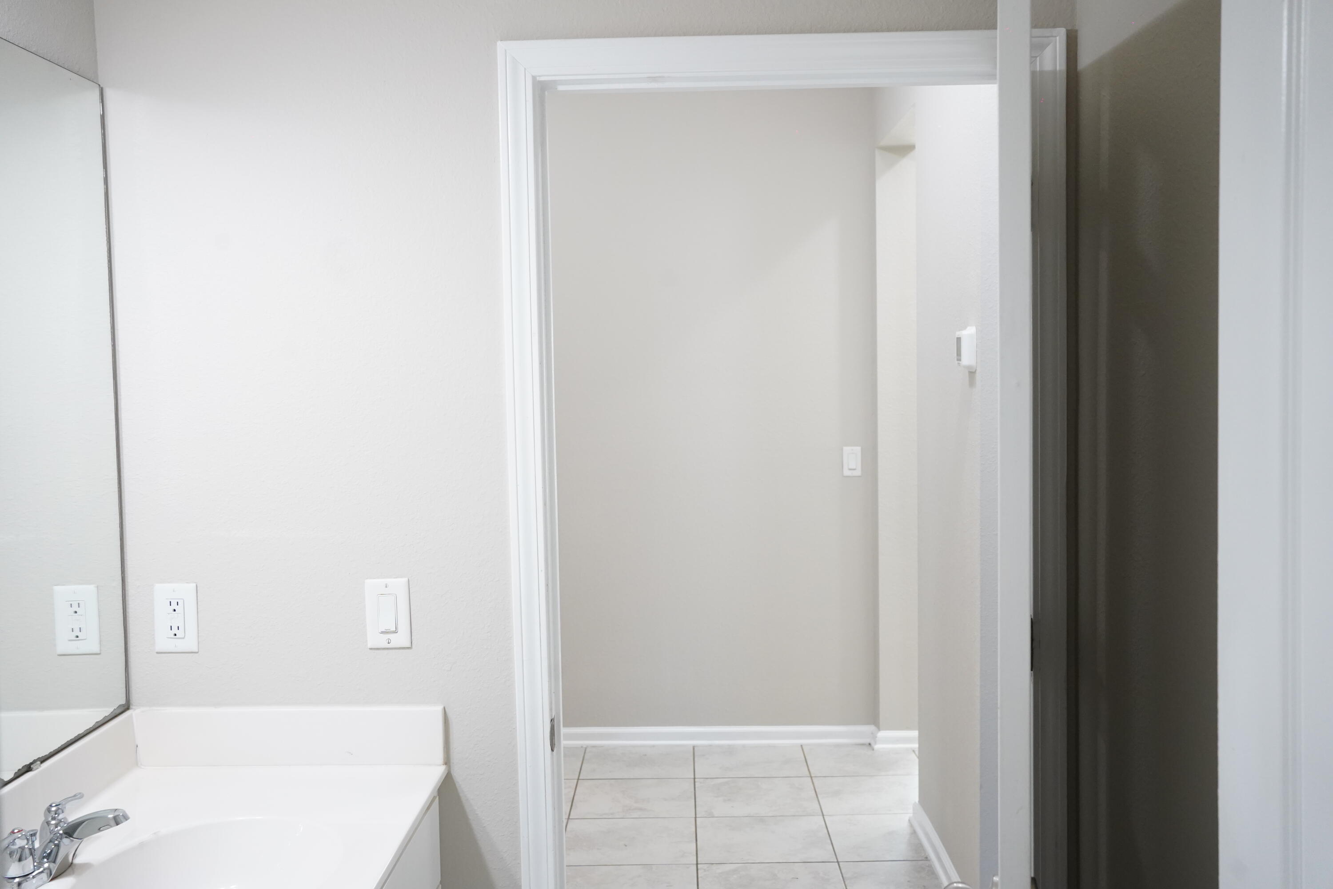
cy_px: 444
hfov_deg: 54.4
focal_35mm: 35
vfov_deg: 37.9
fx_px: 1296
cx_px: 666
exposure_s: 1/60
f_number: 6.3
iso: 3200
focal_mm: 35
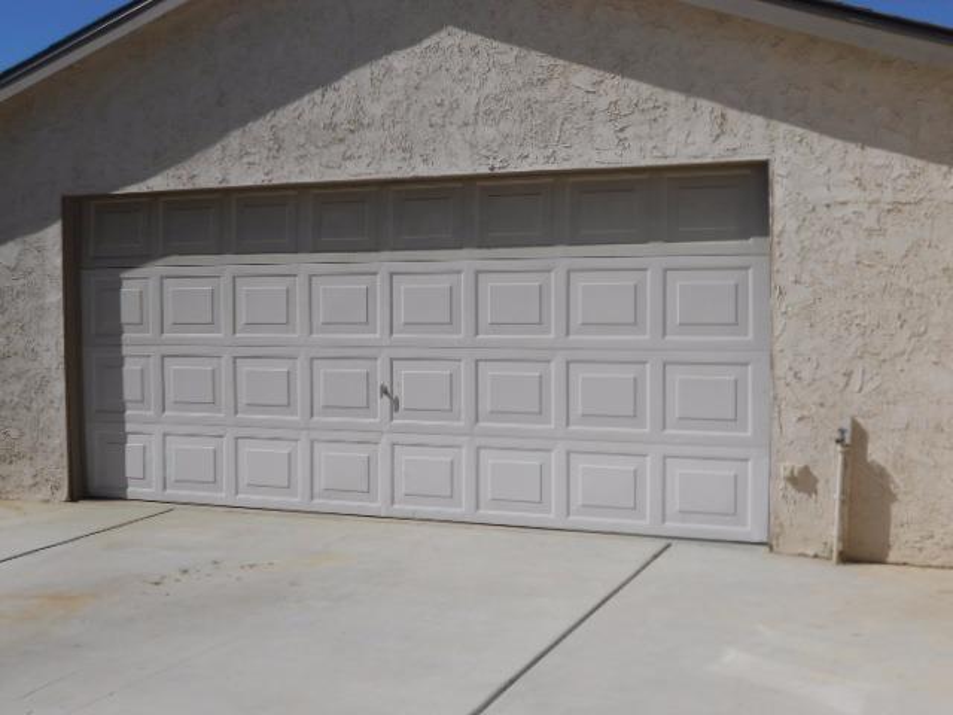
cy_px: 358
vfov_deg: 33.6
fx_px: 1184
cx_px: 476
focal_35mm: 43
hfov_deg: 43.9
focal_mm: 7.7
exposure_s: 1/320
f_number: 10.5
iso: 80
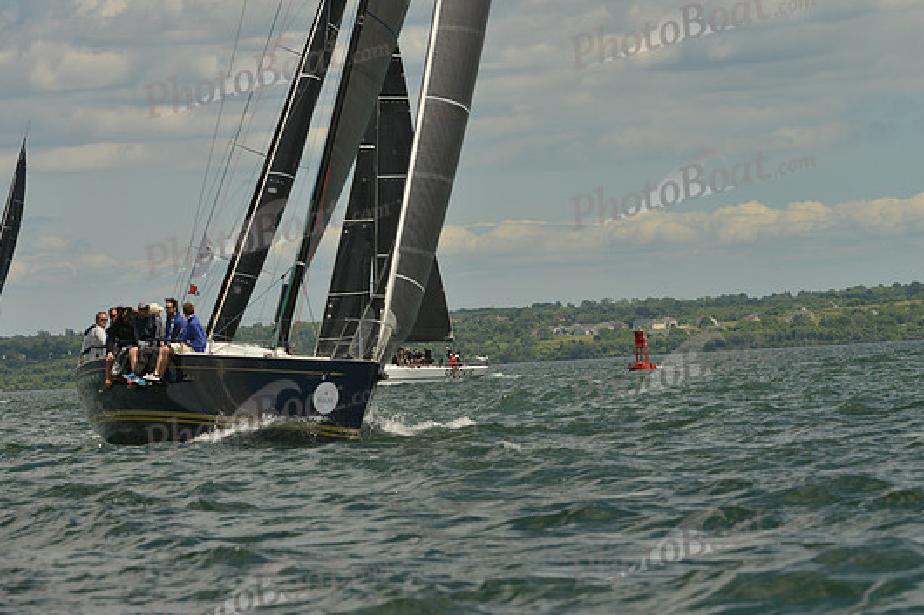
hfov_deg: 9.0
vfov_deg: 6.0
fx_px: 5901
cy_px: 301
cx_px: 481
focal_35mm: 230
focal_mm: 210
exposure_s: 1/800
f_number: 9
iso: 200
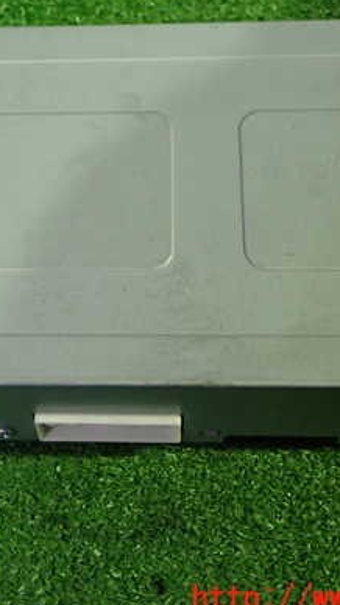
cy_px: 268
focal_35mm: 69
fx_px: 1107
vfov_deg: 30.6
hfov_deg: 17.3
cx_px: 76
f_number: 2.8
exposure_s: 1/40
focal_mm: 7.31
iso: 640
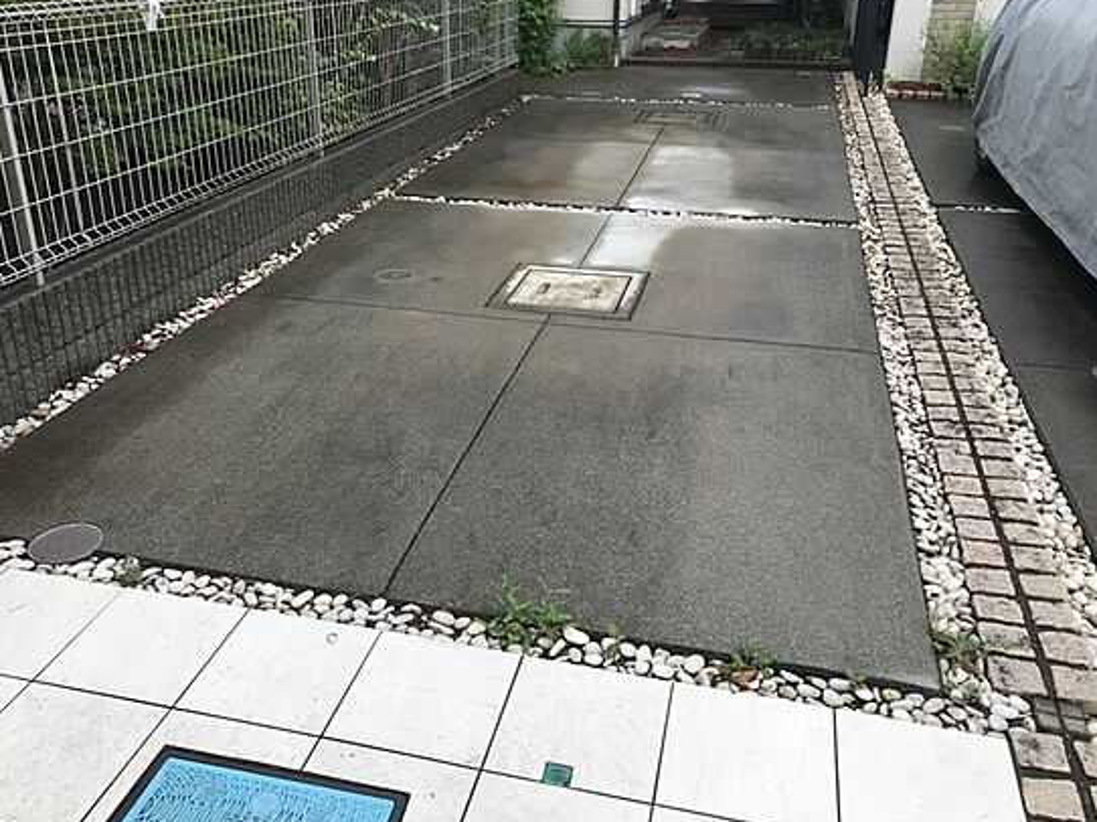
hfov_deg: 58.4
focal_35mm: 31
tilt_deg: -23.2
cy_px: 377
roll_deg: -0.6
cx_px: 526
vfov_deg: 45.4
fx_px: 982
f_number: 1.8
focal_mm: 3.99
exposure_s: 1/315
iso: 20
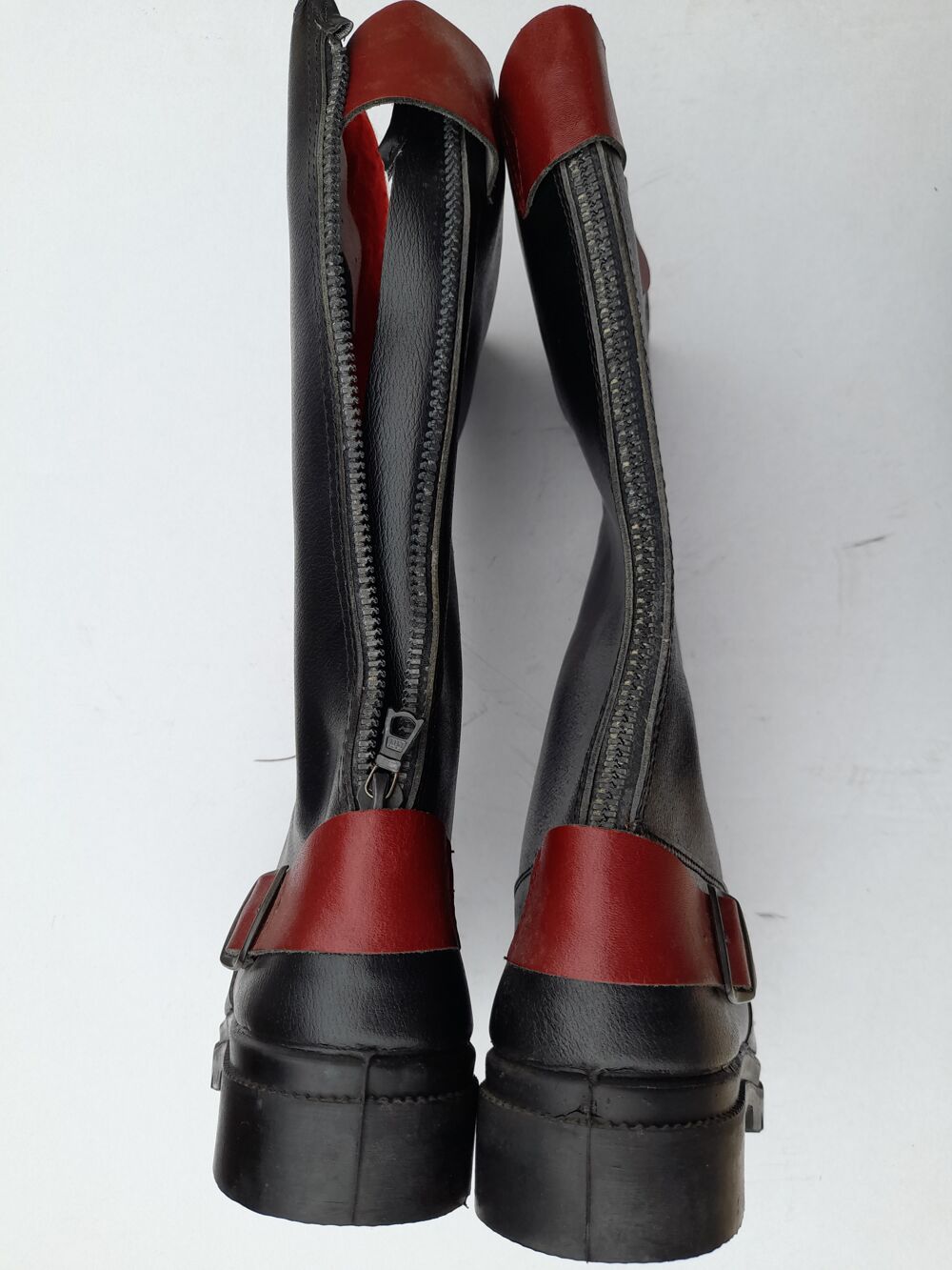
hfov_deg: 54.9
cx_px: 476
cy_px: 635
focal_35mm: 25
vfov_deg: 69.4
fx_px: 917
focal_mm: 4.6
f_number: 2
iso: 20
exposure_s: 1/100
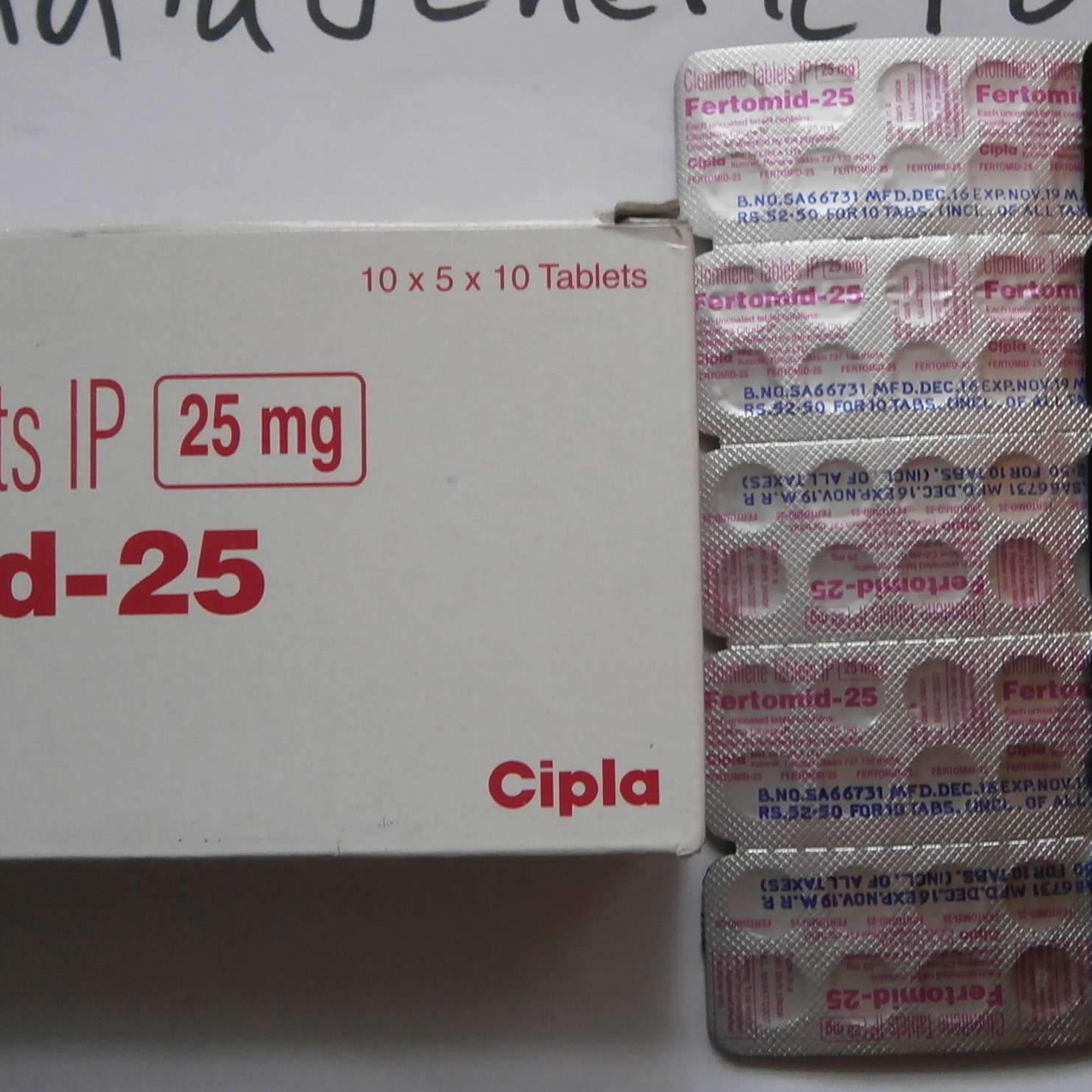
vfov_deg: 41.7
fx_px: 1428
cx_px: 592
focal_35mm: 40
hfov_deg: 41.8
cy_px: 446
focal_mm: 4.7
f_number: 2.8
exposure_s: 1/30
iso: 160
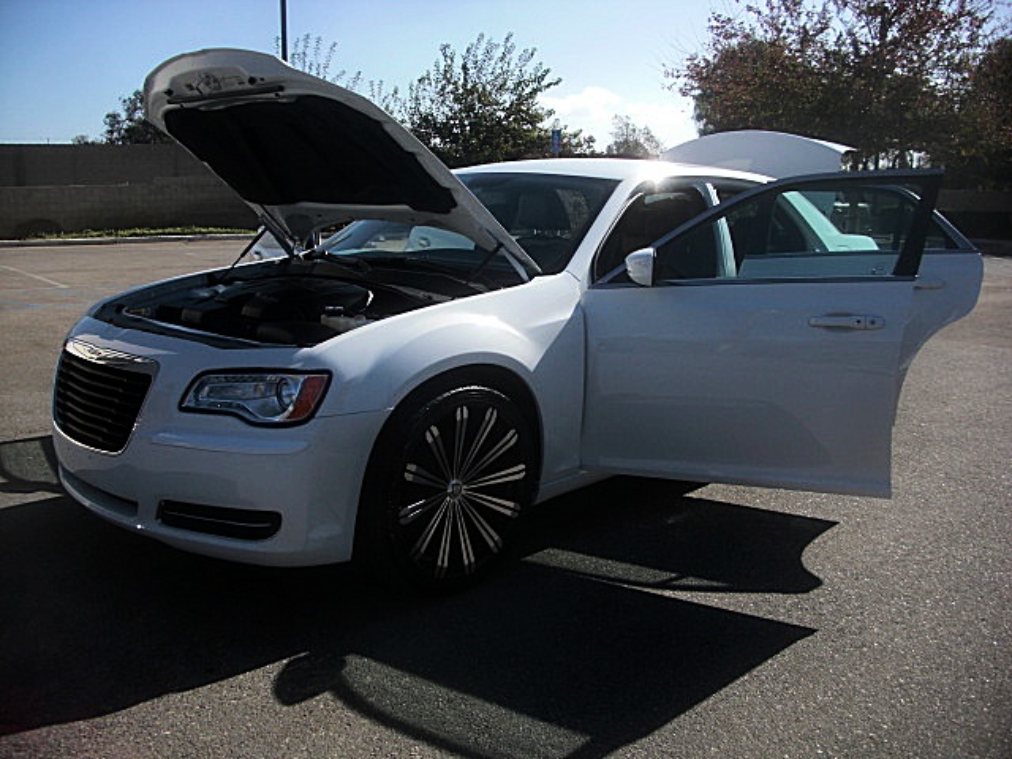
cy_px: 380
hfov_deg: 51.4
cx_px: 506
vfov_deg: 39.7
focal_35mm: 36
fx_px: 1052
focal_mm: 6.3
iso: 50
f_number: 2.8
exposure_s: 1/1000
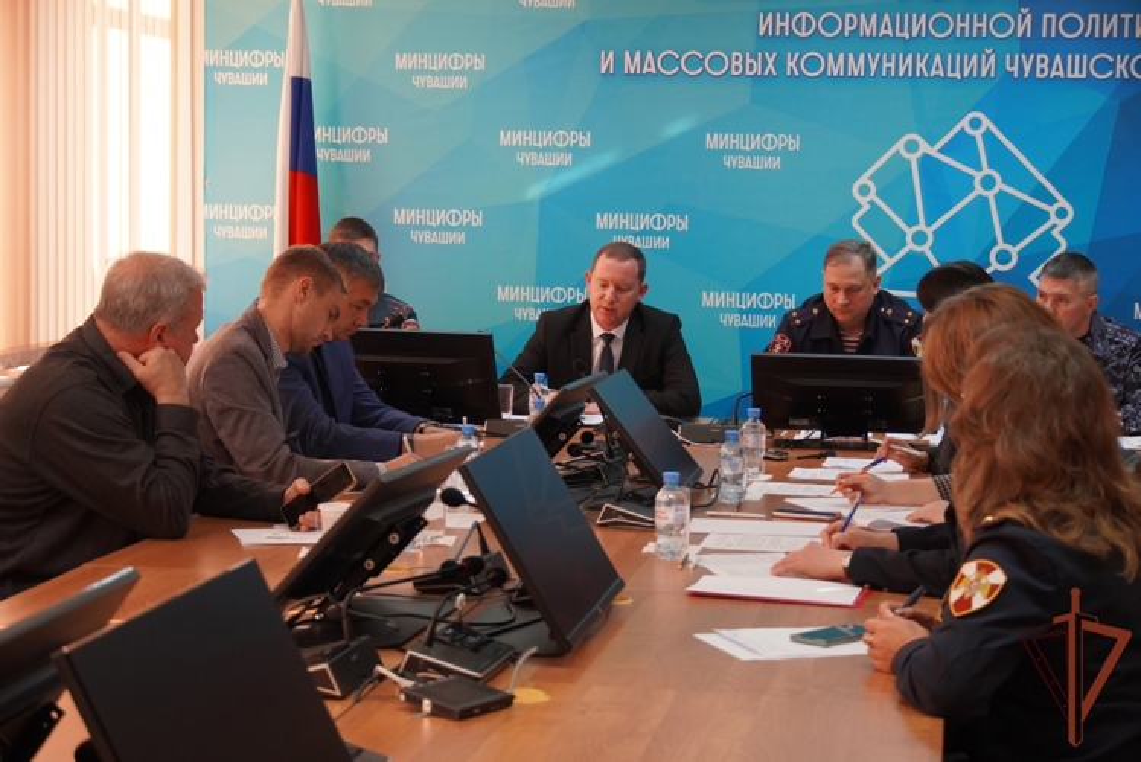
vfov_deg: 19.8
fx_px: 2188
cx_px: 570
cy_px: 381
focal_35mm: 69
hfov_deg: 29.2
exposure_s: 1/160
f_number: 5
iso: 1250
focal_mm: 46
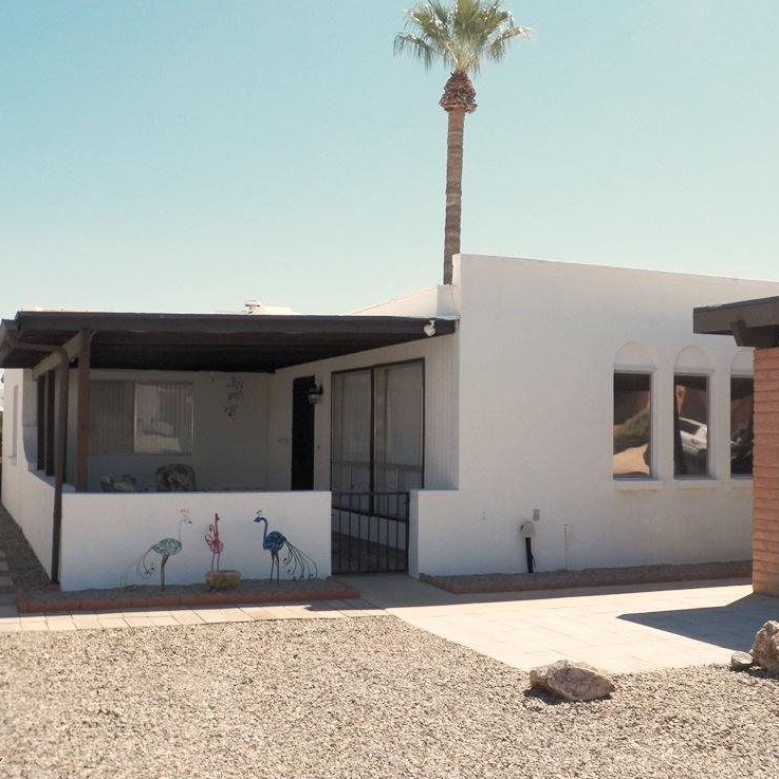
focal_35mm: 42
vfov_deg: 40.0
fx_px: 1069
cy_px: 395
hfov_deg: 40.0
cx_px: 433
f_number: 4
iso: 125
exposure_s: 1/1250
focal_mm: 6.3
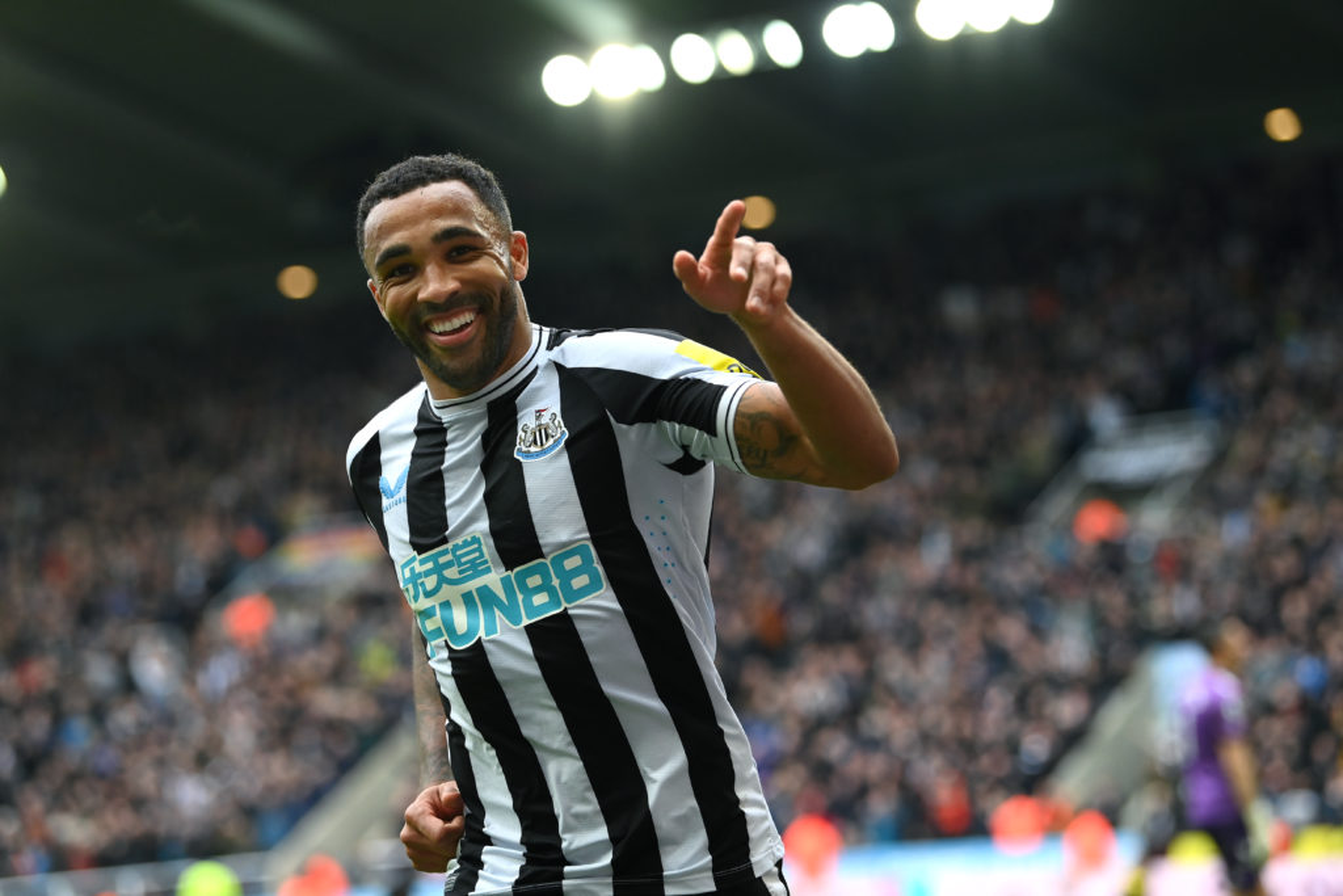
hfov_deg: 15.2
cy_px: 448
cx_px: 672
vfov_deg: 10.2
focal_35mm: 135
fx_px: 5037
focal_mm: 135
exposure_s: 1/2000
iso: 1600
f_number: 3.5
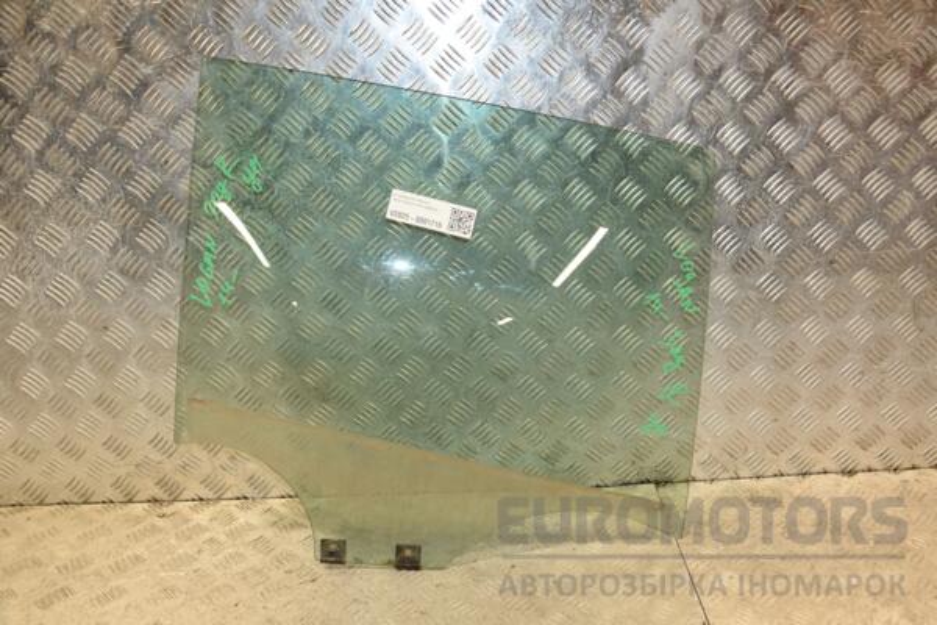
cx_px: 468
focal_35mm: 33
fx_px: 859
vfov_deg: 40.0
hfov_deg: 57.2
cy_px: 312
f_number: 5
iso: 800
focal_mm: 22
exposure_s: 1/200
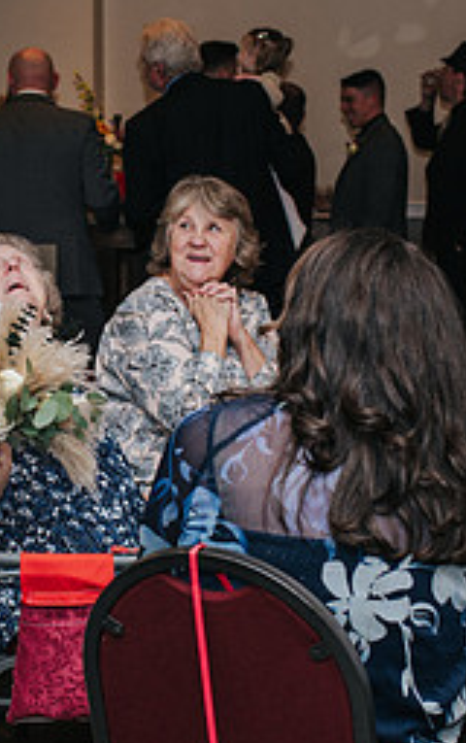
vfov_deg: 22.3
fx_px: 1884
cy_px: 362
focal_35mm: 93
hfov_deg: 14.0
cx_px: 46
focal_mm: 35
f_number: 3.2
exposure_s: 1/200
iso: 800
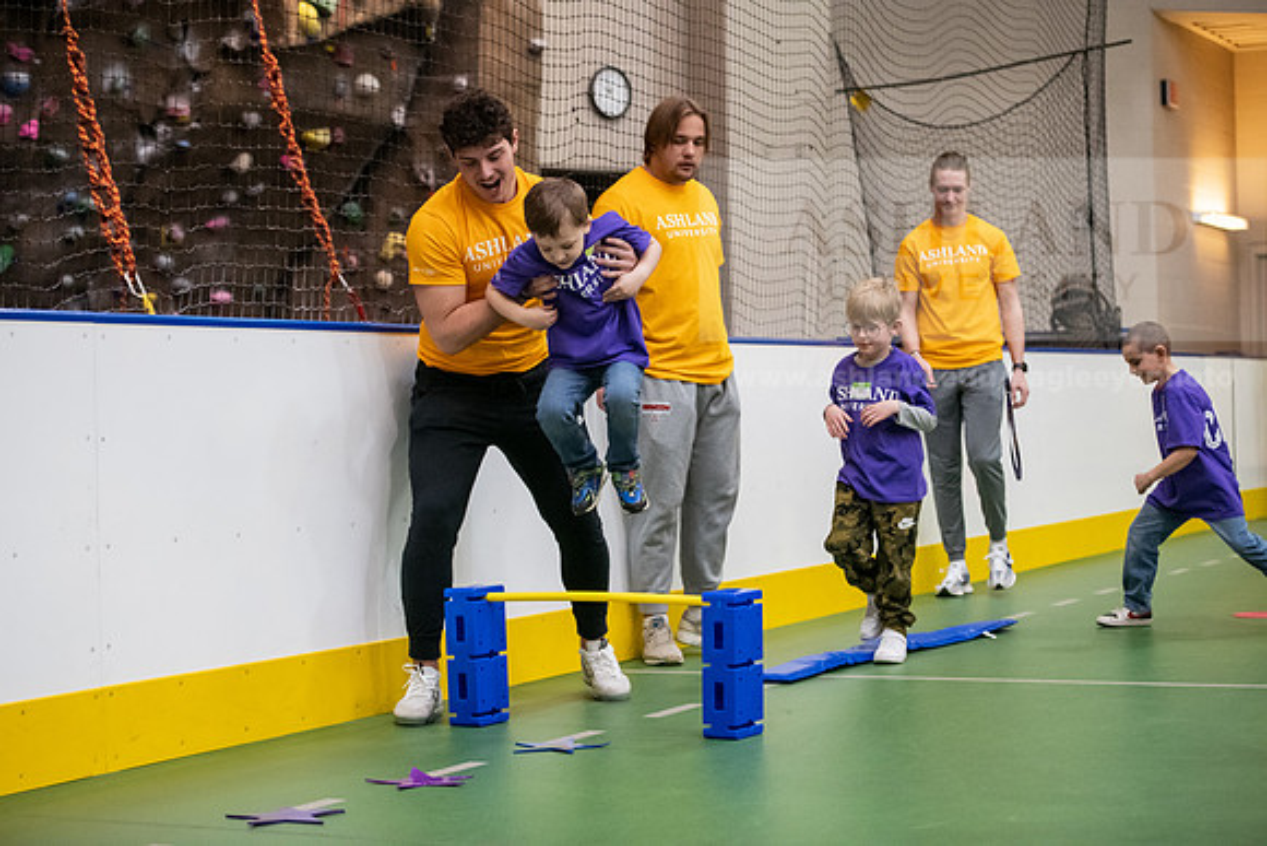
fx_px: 2464
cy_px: 423
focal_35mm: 70
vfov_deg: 19.5
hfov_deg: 28.8
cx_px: 634
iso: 3200
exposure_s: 1/200
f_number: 3.2
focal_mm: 70
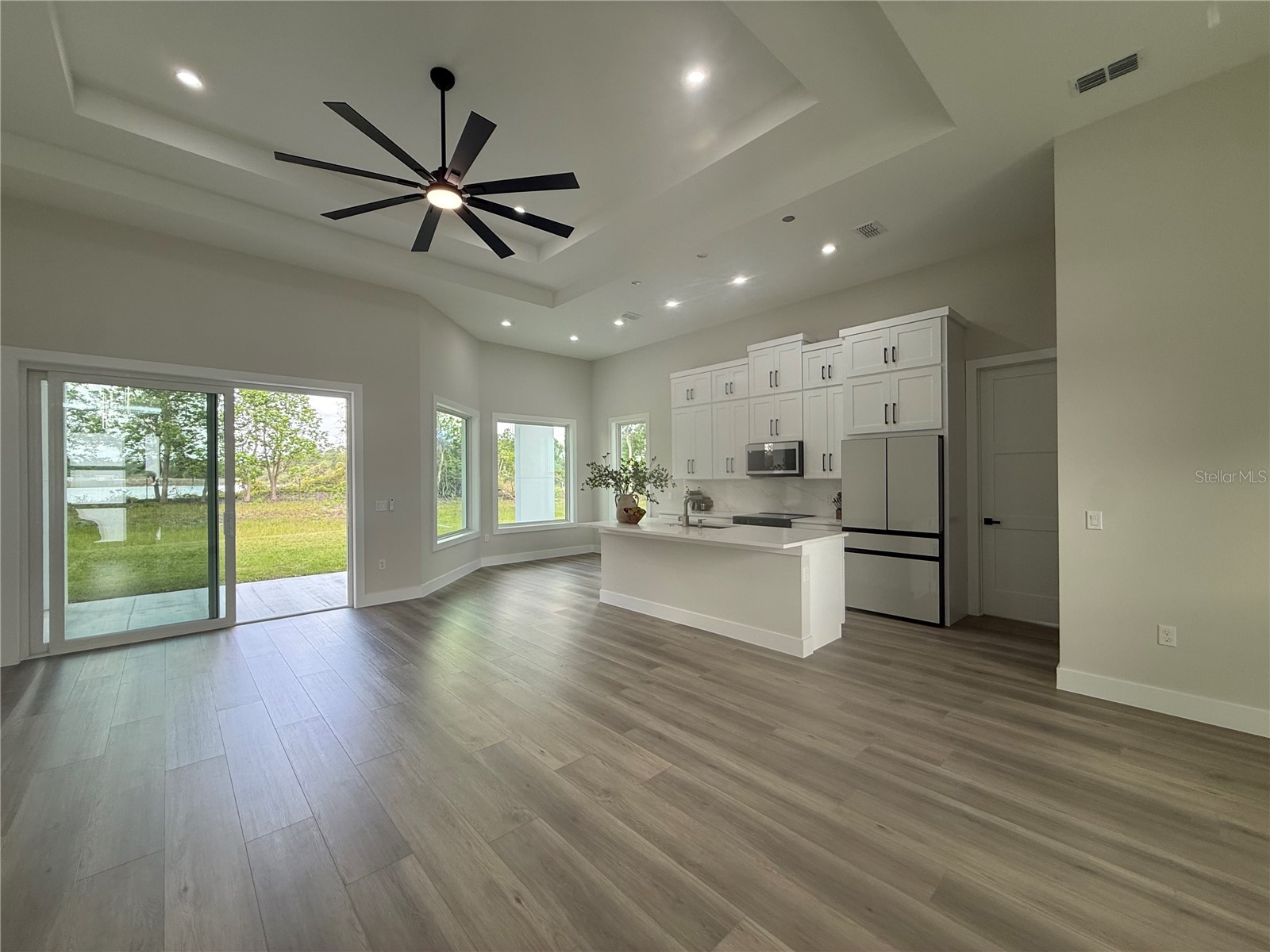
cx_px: 635
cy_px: 476
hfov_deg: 102.1
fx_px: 514
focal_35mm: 14
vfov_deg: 85.7
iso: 80
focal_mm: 2.22
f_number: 2.2
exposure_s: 1/120
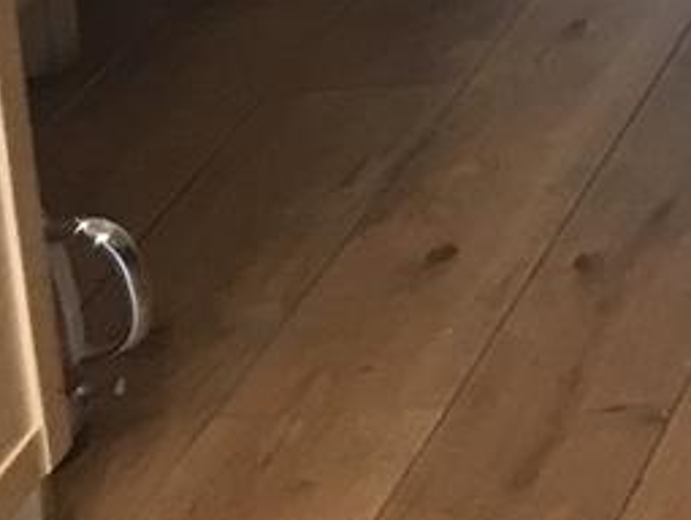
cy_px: -845
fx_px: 3278
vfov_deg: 8.2
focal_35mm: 164
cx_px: 2003
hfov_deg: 9.6
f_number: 1.8
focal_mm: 3.99
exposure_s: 1/25
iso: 40
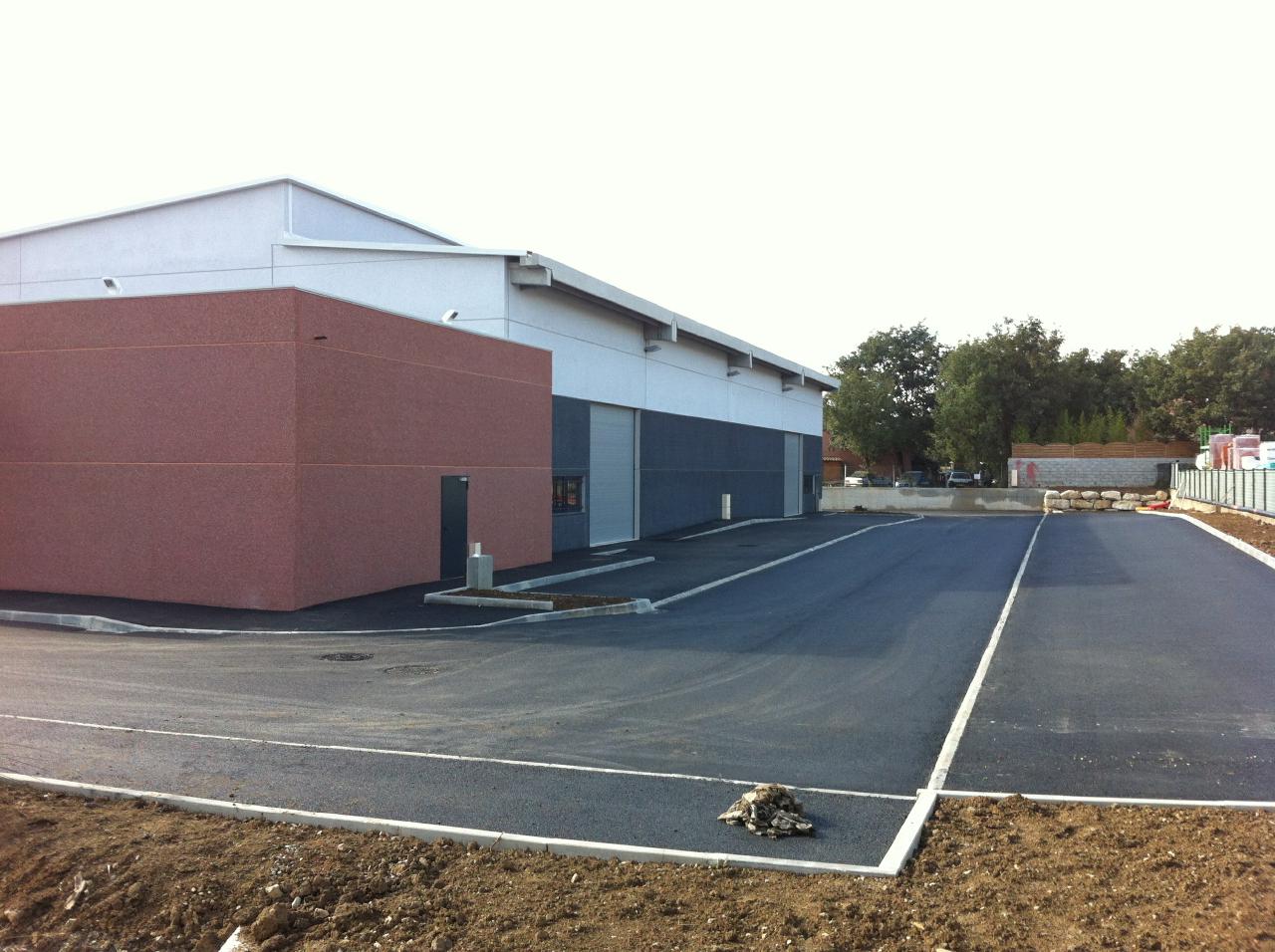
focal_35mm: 35
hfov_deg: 52.7
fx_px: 1287
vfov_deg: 40.6
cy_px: 476
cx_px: 638
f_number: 2.8
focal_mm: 3.85
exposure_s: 1/296
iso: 80
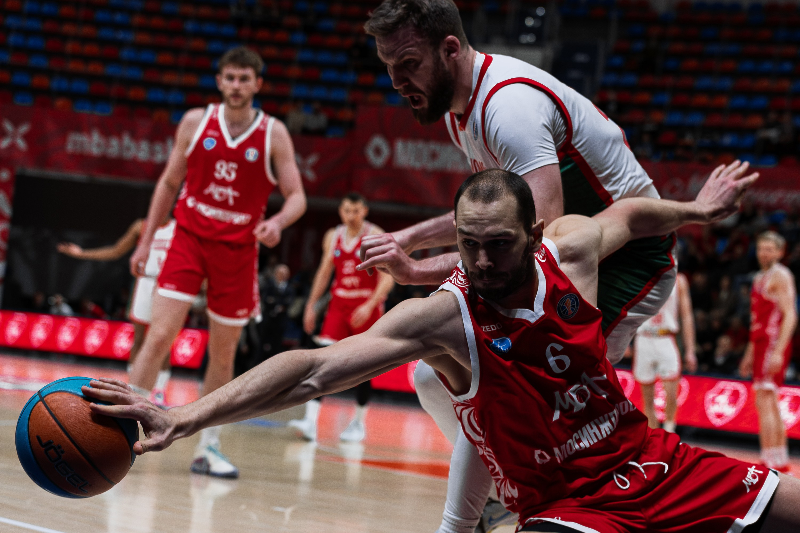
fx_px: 1783
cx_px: 435
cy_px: 273
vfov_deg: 17.0
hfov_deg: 25.3
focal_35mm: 80
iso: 1000
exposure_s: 1/1250
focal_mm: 70
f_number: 4
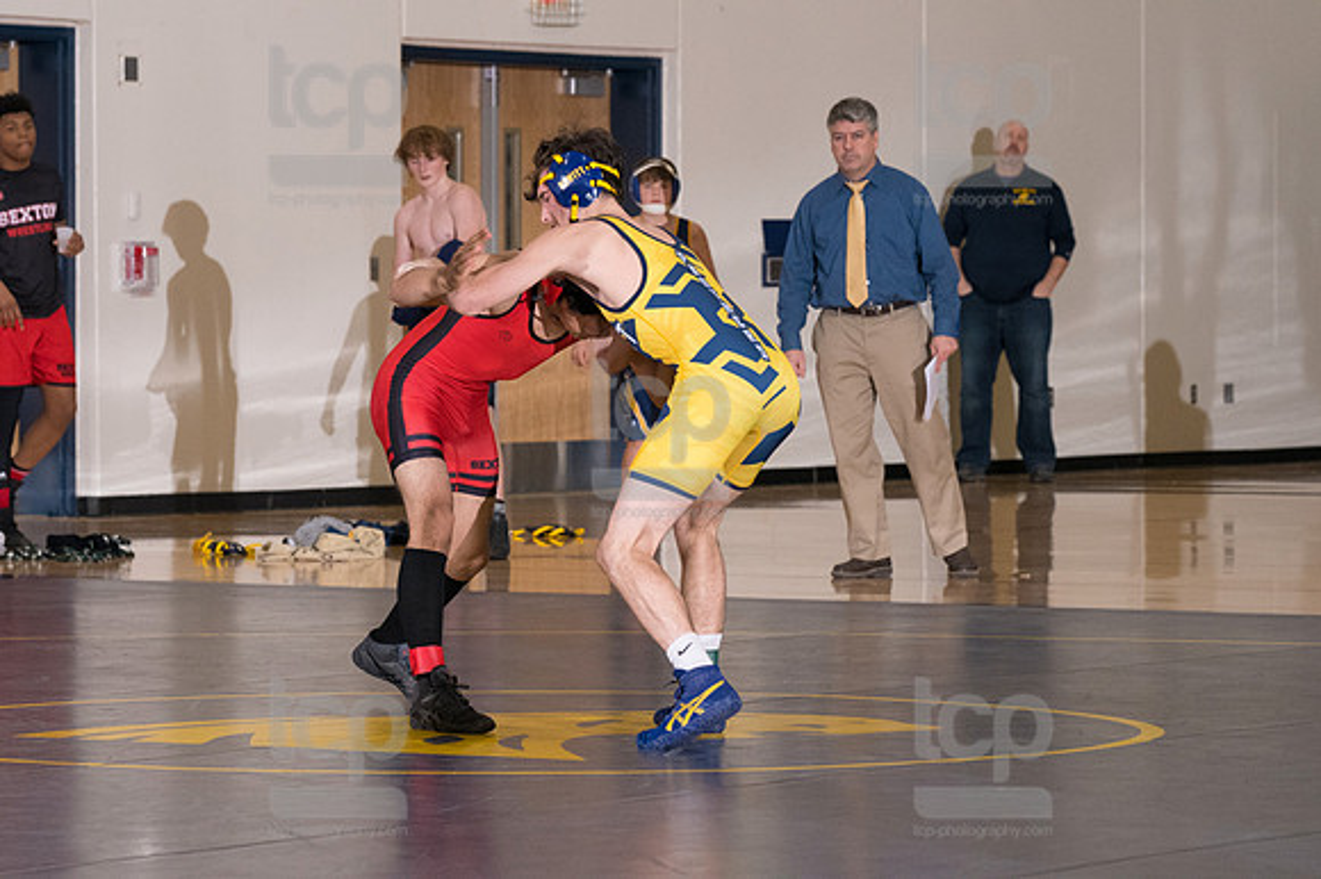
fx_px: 6858
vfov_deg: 7.3
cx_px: 660
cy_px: 440
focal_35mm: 187
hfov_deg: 11.0
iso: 2000
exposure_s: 1/250
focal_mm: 125
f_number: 5.6
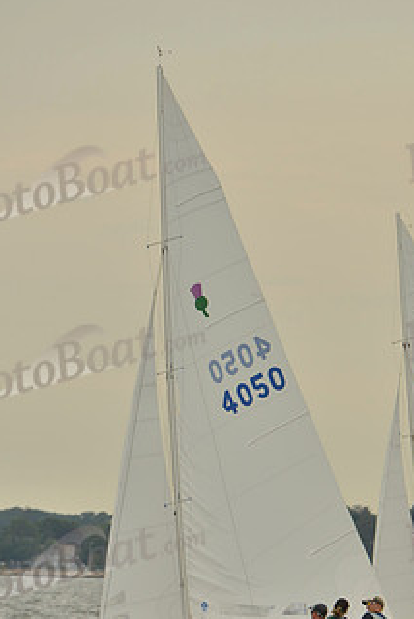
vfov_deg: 5.7
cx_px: 307
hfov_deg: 3.8
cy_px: 439
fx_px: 6231
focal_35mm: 362
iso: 400
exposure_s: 1/1250
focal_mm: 200
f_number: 7.1
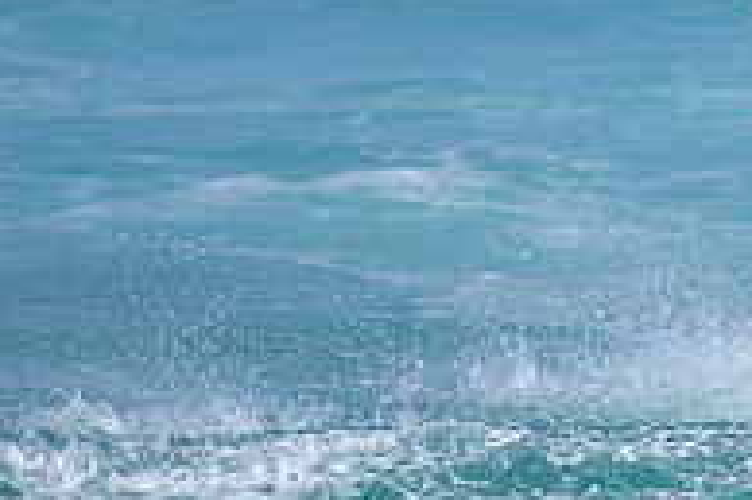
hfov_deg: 0.7
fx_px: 59544
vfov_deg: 0.5
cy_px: 513
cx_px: 1115
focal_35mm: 2853
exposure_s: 1/2000
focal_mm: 800
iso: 200
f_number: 6.3
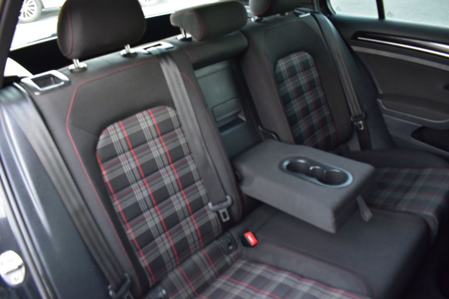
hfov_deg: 67.4
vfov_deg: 47.9
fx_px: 337
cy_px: 150
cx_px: 224
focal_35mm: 27
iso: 720
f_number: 6.3
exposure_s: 1/15
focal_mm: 18
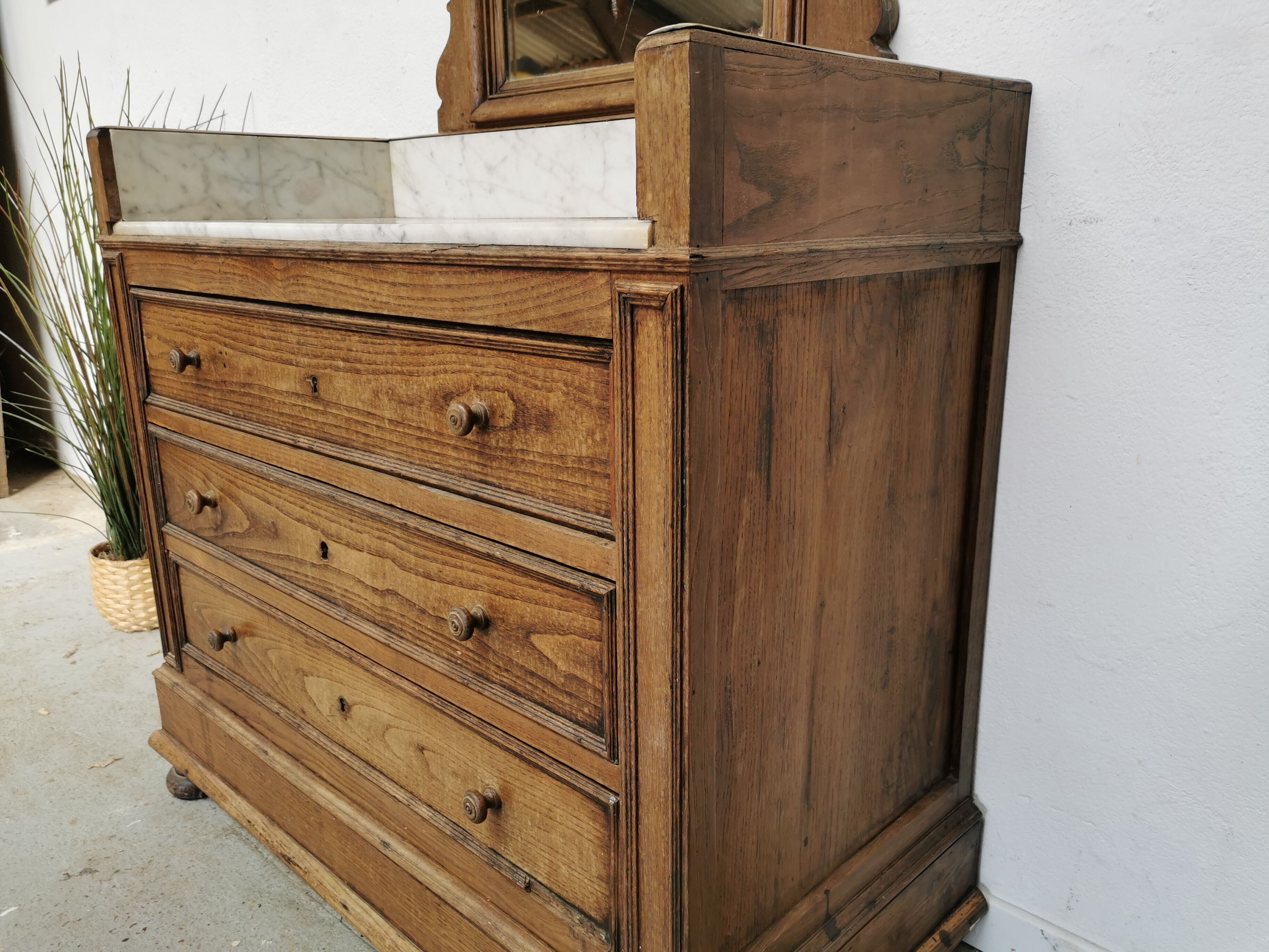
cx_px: 634
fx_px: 990
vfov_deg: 51.4
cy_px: 476
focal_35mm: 27
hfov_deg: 65.3
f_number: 1.8
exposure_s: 1/113
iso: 50
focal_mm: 5.58
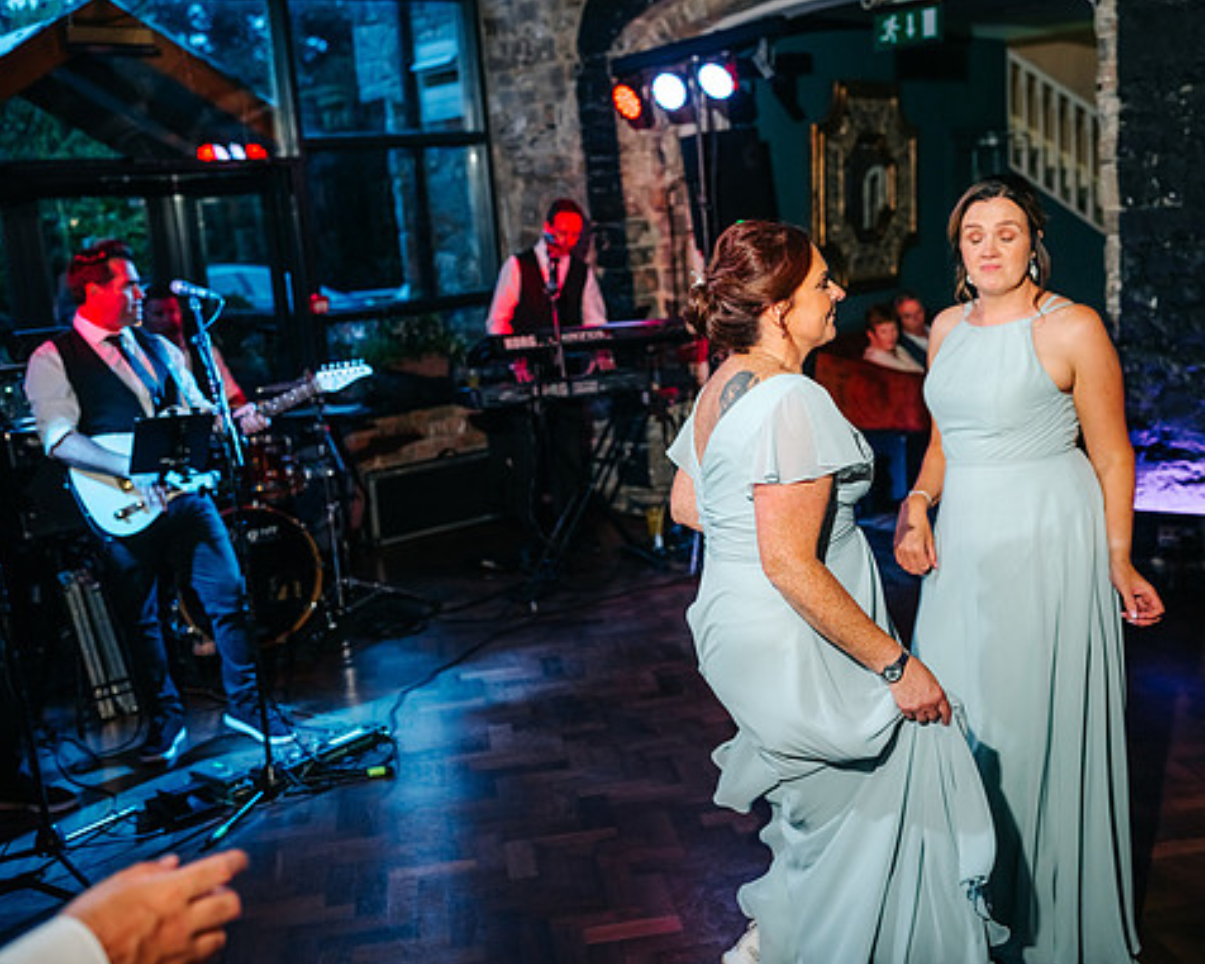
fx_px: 1427
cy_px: 482
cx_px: 686
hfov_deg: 45.7
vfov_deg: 37.3
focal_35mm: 40
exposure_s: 1/200
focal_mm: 35
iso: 400
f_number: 2.5
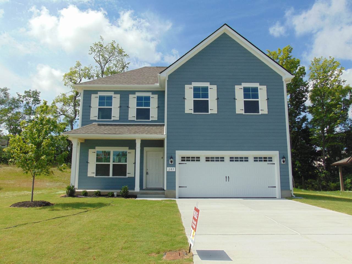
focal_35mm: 30
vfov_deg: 46.8
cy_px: 132
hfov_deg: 60.0
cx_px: 176
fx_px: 305
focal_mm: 5.4
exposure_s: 1/250
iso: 80
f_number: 8
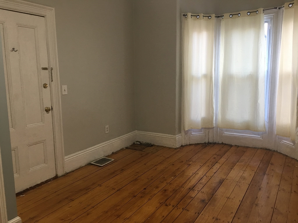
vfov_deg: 48.2
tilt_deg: -8.1
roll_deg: +0.7
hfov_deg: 61.7
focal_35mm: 29
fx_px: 250
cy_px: 112
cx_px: 149
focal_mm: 4.15
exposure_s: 1/15
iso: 40
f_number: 2.2
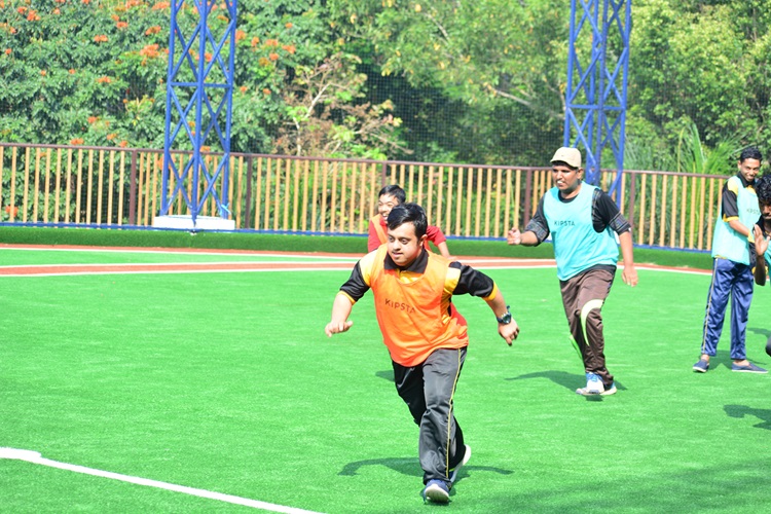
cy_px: 257
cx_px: 386
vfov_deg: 13.0
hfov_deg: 19.5
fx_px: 2249
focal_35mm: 105
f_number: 5.6
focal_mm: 70
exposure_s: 1/320
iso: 250
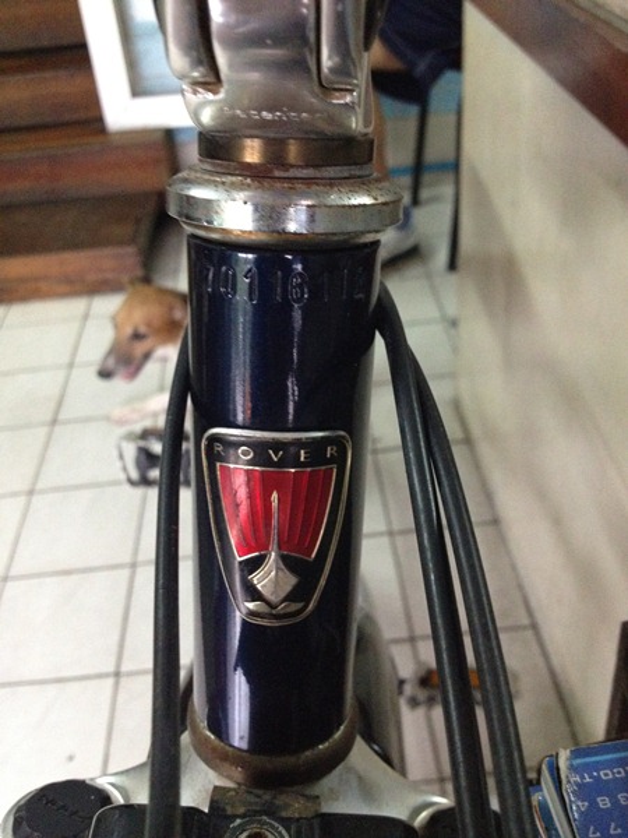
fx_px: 847
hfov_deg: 40.7
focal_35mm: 35
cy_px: 419
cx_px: 314
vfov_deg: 52.6
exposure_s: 1/20
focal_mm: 4.28
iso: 400
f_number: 2.4
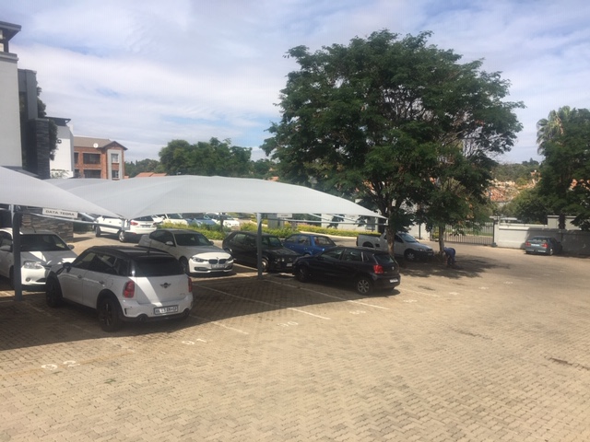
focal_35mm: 29
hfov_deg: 61.7
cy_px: 221
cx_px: 295
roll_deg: +1.5
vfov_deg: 48.2
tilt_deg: -4.1
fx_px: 494
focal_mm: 4.15
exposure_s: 1/2198
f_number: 2.2
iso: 25
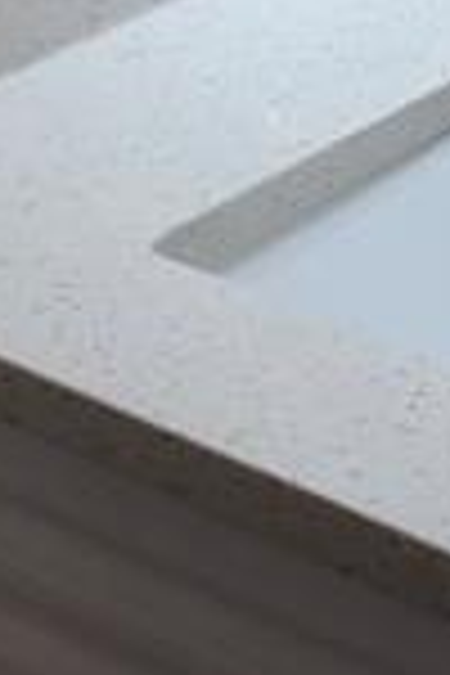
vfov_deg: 13.4
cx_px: 261
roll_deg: +0.2
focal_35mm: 149
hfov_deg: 9.2
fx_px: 2794
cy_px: -117
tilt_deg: -20.5
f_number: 1.8
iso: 50
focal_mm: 3.99
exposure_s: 1/120
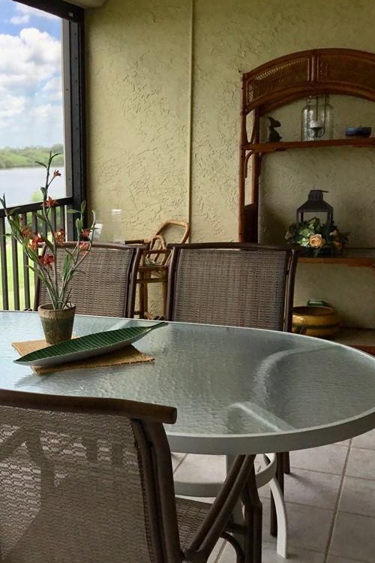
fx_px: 687
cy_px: 282
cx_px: 24
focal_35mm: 44
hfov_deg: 29.0
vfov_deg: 44.5
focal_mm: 3.3
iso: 25
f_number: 2.4
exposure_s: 1/278
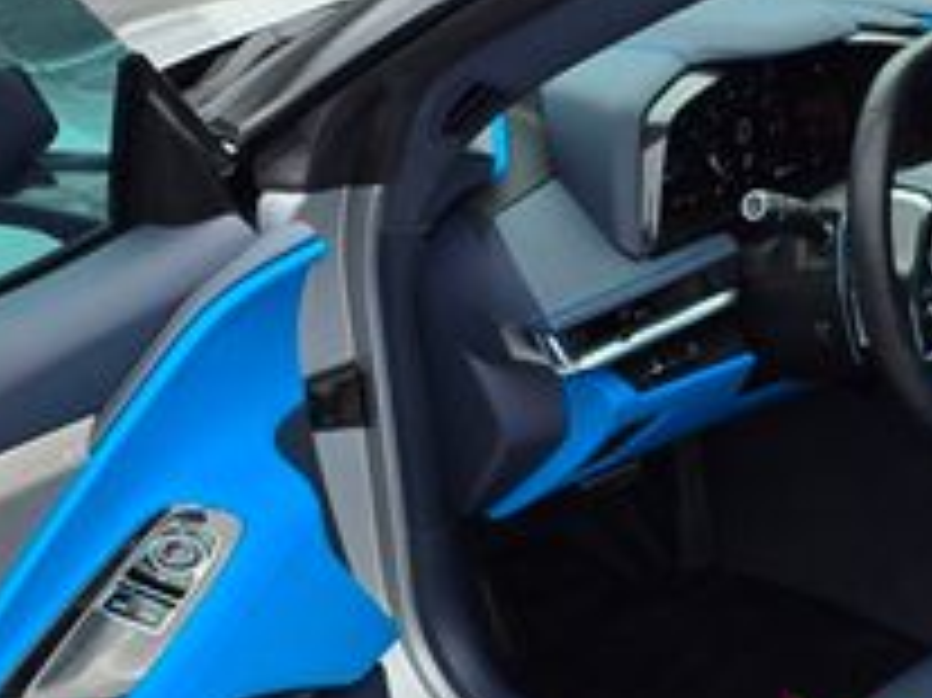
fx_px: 1910
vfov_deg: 20.1
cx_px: 635
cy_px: 689
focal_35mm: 71
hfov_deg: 27.2
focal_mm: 6.3
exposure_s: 1/2565
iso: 80
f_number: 1.7
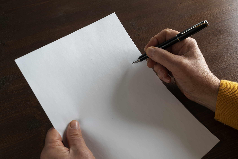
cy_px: 80
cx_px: 119
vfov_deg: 29.3
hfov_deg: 42.7
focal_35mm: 46
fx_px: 304
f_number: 10
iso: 100
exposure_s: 1/100
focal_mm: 46
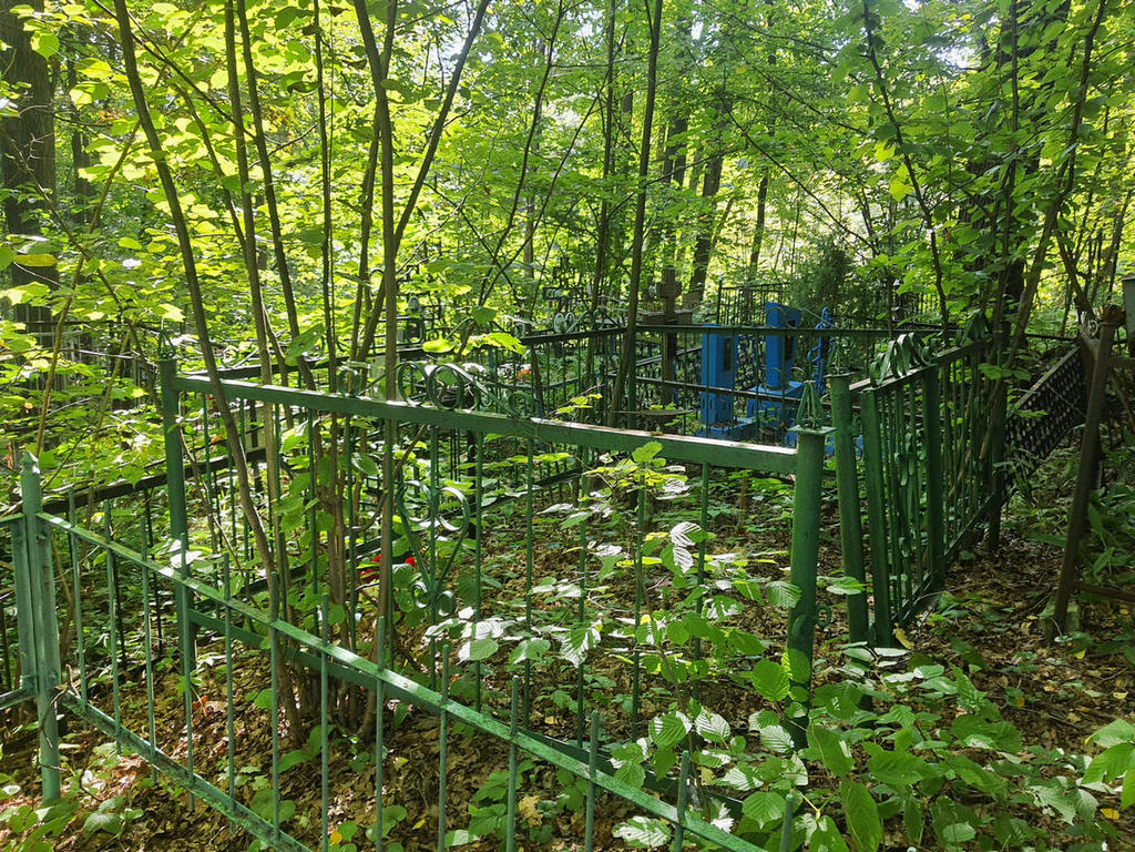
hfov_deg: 67.3
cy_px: 426
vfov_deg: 53.1
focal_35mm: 26
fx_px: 852
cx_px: 568
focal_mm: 4.32
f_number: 1.7
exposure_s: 1/161
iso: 50
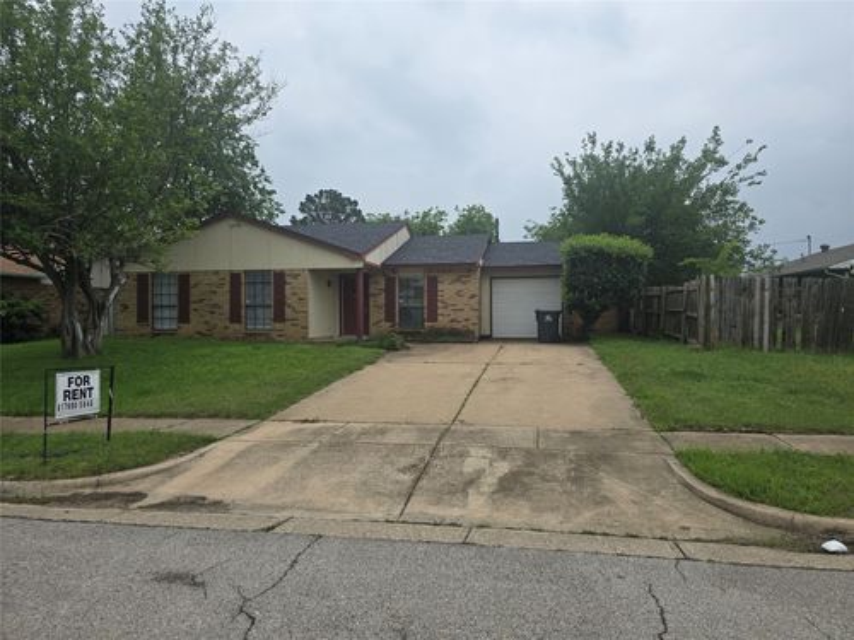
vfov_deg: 58.9
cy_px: 320
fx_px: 567
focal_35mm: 23
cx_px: 427
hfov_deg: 73.9
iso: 12
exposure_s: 1/1242
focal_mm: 6.3
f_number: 1.7
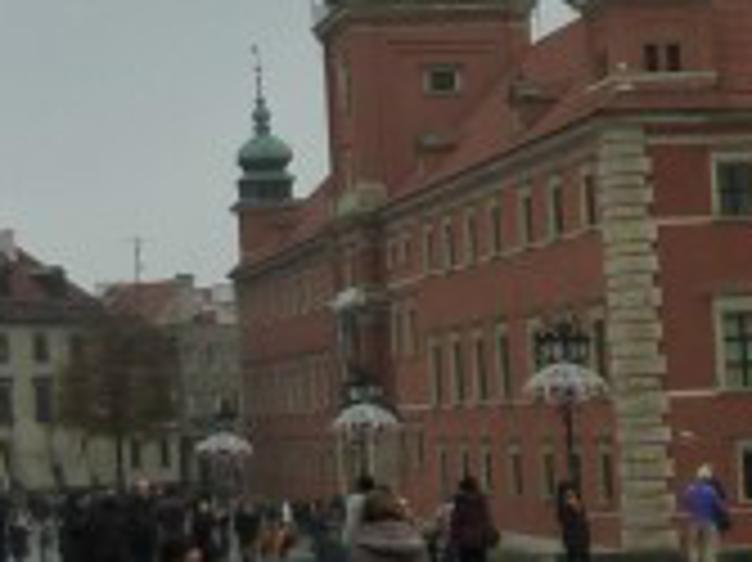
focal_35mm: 125
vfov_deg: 11.8
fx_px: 2714
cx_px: -140
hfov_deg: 15.2
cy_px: 126
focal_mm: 4.4
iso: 125
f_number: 4
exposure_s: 1/160
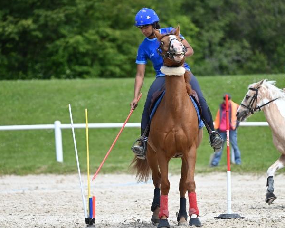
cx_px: 150
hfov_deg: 6.0
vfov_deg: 4.8
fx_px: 2741
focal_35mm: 325
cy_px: 109
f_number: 5.6
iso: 400
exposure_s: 1/1250
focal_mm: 260
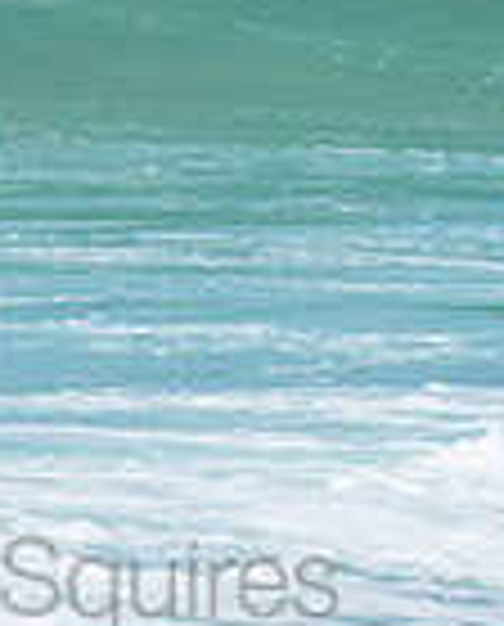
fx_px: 43497
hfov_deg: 0.7
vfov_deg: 0.8
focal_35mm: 2343
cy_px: -169
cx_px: -9
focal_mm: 400
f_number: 5.6
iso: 220
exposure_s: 1/1250
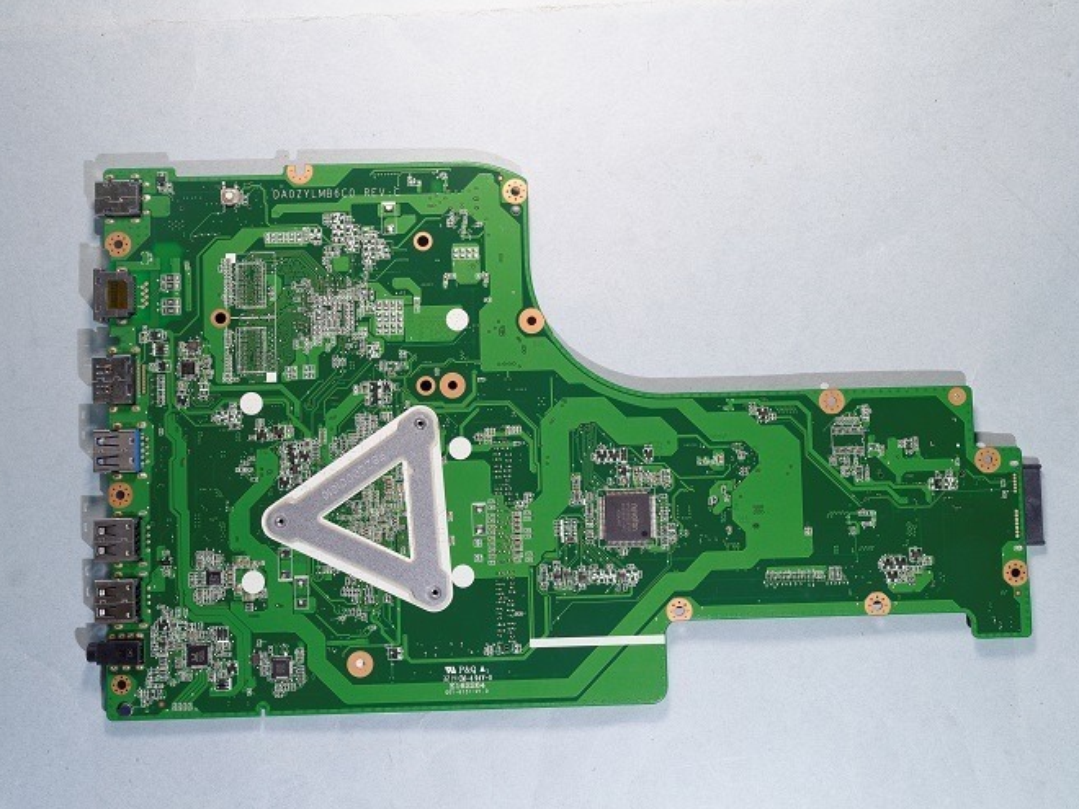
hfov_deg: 51.4
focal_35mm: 36
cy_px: 405
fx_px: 1122
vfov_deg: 39.7
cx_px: 549
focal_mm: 22
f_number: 8
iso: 100
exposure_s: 1/5
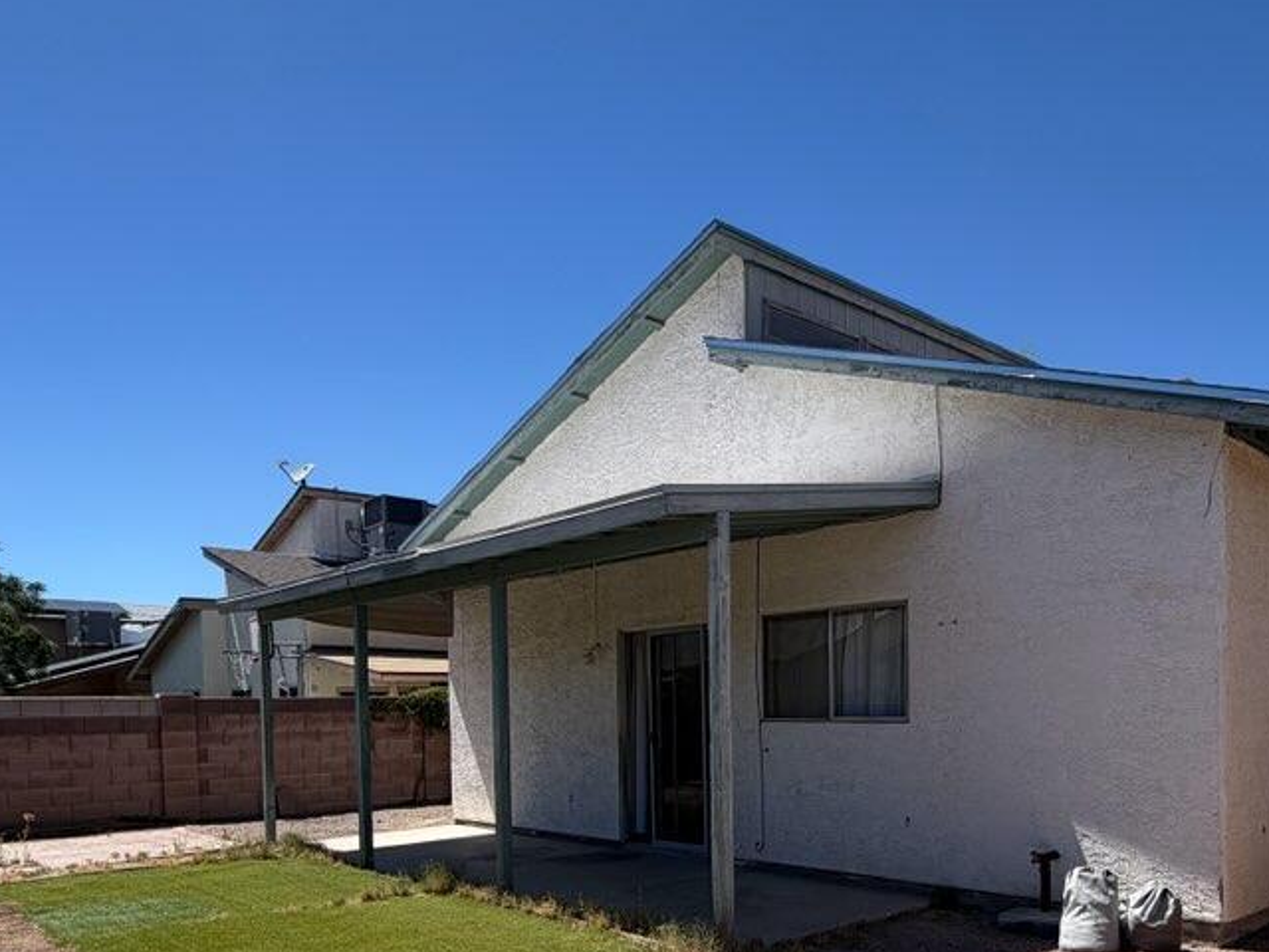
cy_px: 748
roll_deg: +1.0
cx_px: 773
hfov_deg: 62.8
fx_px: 1026
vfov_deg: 47.3
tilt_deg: -2.3
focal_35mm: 28
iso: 20
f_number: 2.2
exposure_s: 1/985
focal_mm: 2.22
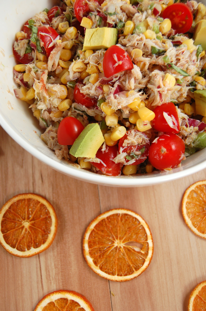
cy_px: 156
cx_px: 103
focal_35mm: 34
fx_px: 297
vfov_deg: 55.1
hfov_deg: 38.3
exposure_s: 1/125
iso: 400
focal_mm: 23
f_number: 5.6
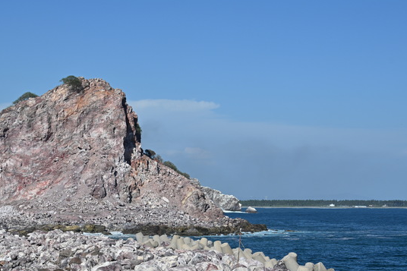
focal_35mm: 94
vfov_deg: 14.5
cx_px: 125
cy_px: 220
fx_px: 1062
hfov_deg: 21.6
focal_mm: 50
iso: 100
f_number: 9
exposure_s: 1/320
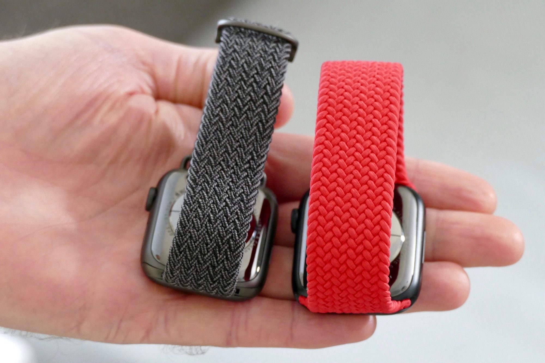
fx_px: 2815
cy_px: 182
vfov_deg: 7.4
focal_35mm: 186
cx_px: 272
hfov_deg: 11.1
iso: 1600
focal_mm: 67.72
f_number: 4.5
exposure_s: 1/25
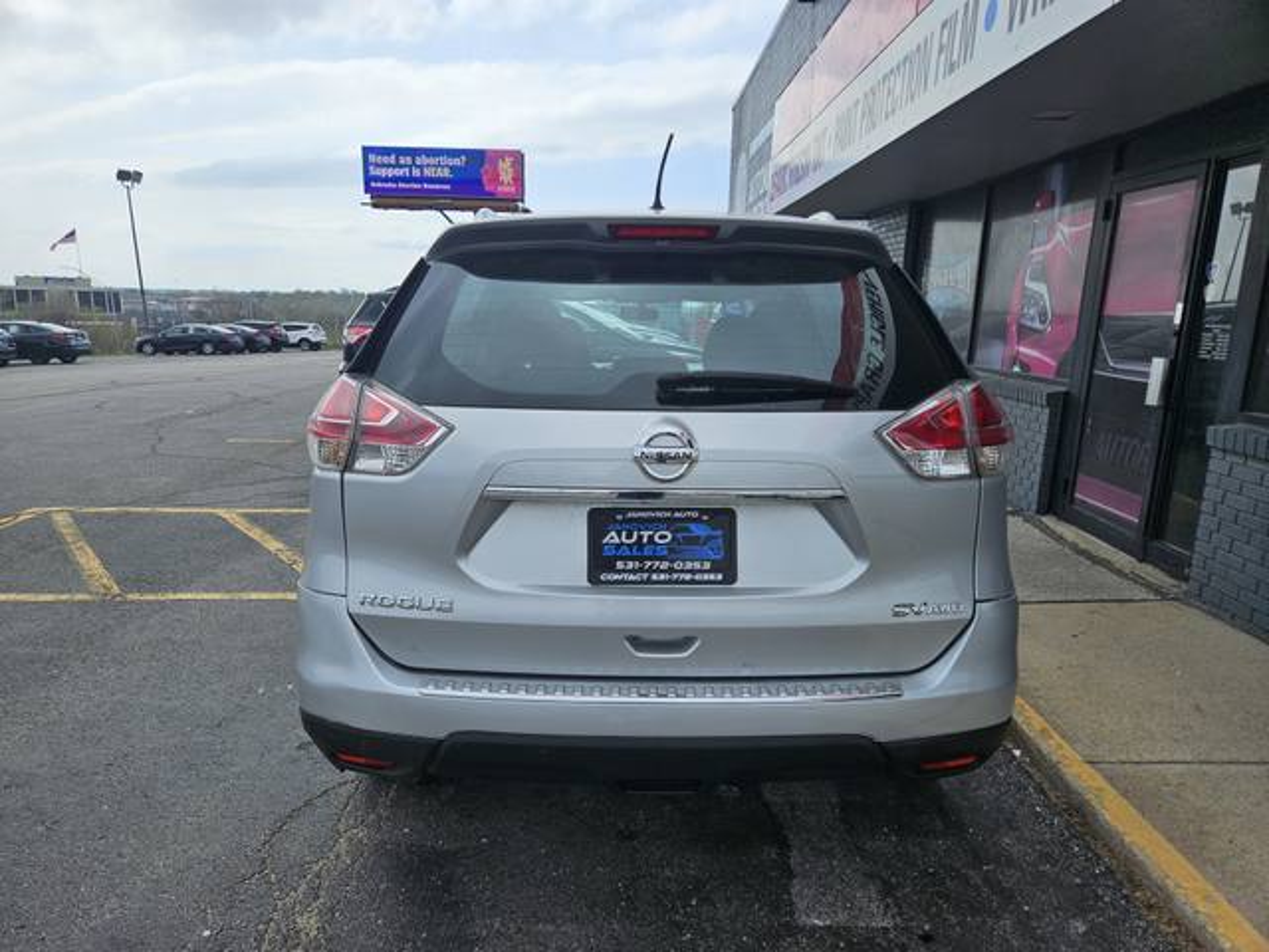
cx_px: 634
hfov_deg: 73.9
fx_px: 843
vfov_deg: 58.9
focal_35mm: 23
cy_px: 476
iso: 25
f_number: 1.8
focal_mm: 5.4
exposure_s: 1/2082
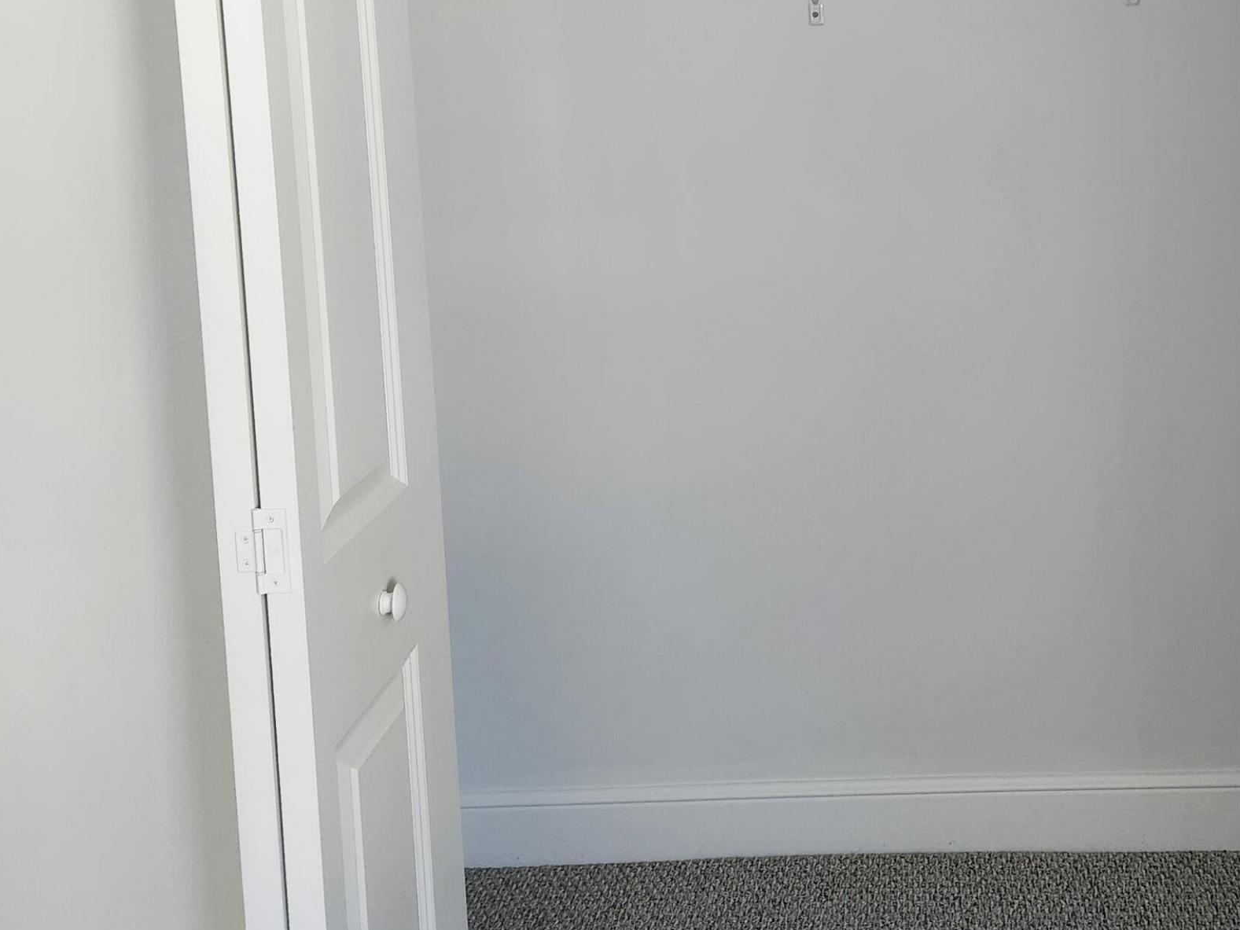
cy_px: 130
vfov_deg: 32.9
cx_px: 840
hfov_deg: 44.1
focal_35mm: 42
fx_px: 1505
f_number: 1.8
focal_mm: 5.4
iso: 500
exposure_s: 1/120
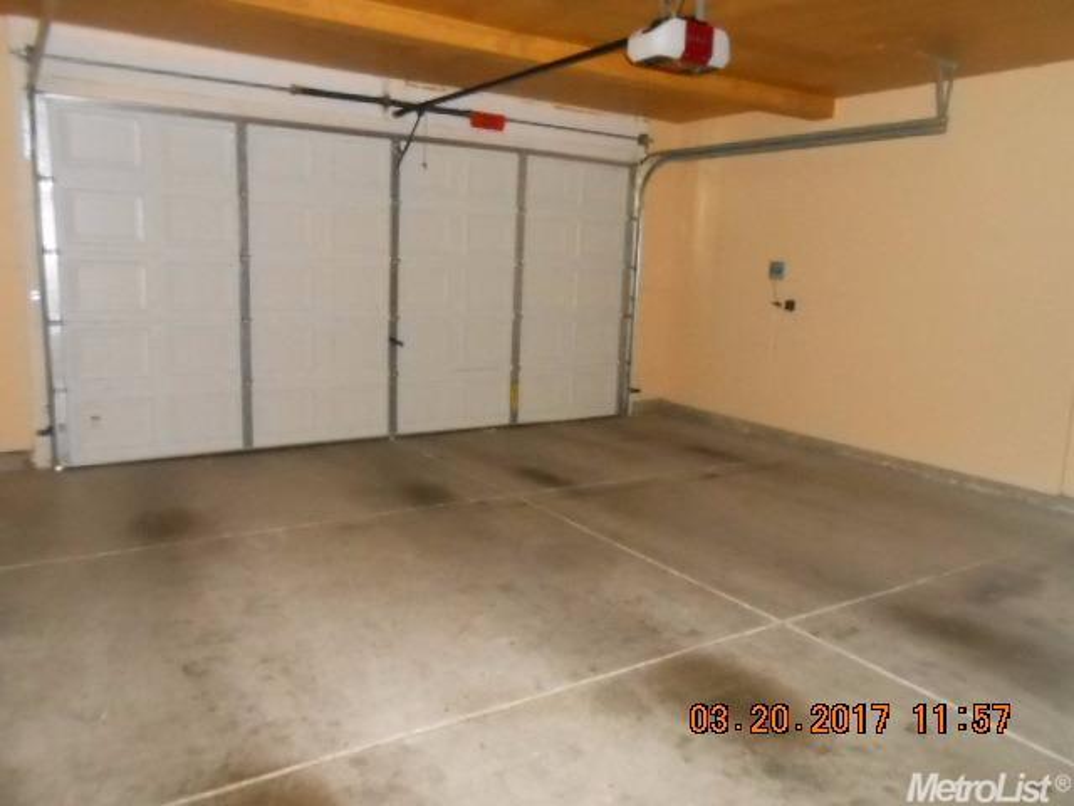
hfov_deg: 67.3
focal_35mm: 26
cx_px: 537
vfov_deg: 53.1
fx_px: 807
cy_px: 403
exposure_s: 1/25
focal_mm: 4.6
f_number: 3.5
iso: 1250
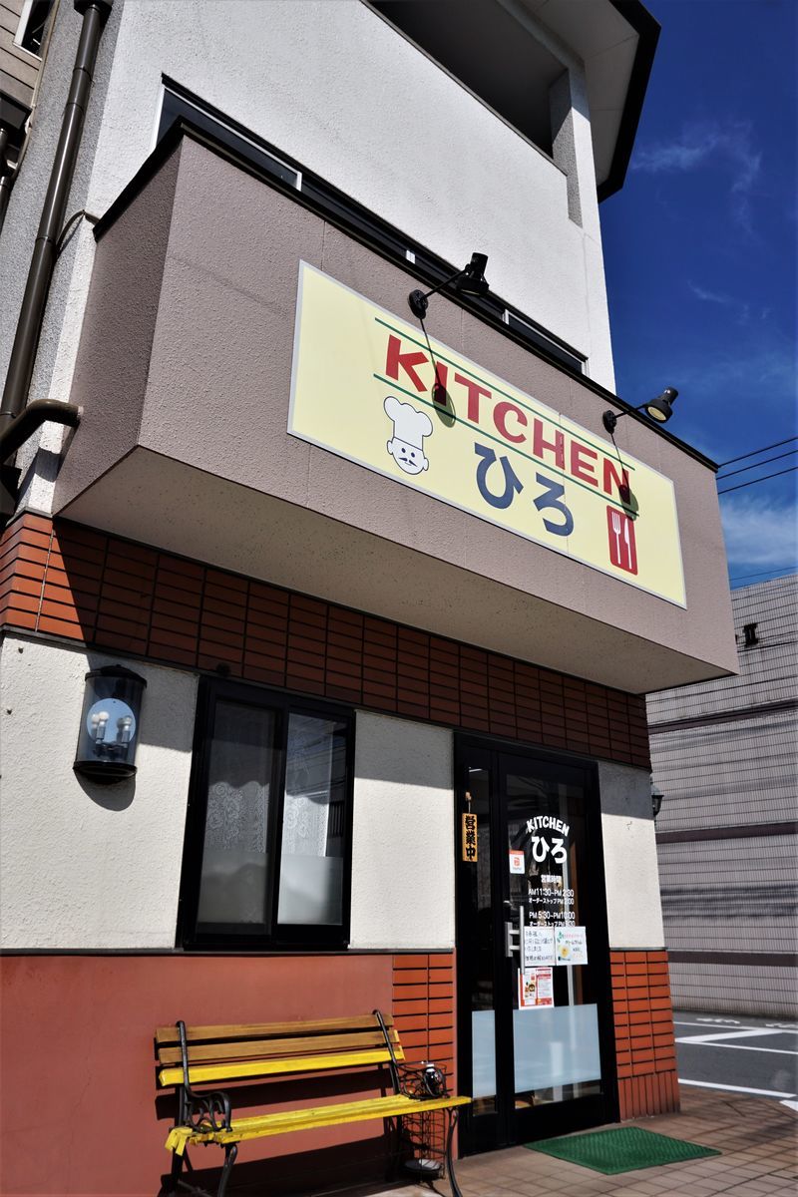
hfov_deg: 53.1
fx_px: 798
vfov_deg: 73.7
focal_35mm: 24
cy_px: 598
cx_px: 399
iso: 100
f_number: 9
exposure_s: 1/400
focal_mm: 16
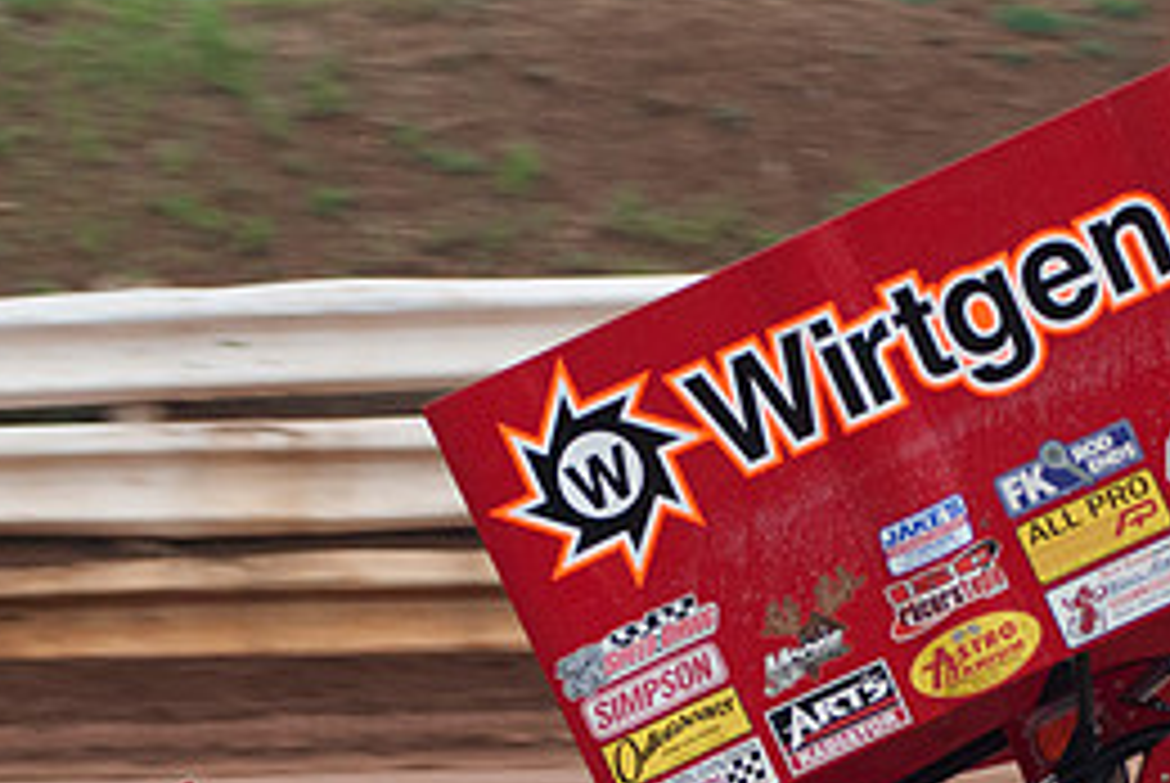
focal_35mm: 334
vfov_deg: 4.1
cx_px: 873
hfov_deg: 6.2
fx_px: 10867
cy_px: 765
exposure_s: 1/320
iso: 400
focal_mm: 100
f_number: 4
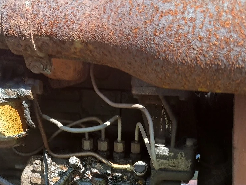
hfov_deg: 40.1
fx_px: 334
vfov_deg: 29.3
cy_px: 175
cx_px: 89
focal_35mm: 47
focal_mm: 3.98
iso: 32
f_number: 1.8
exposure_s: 1/101
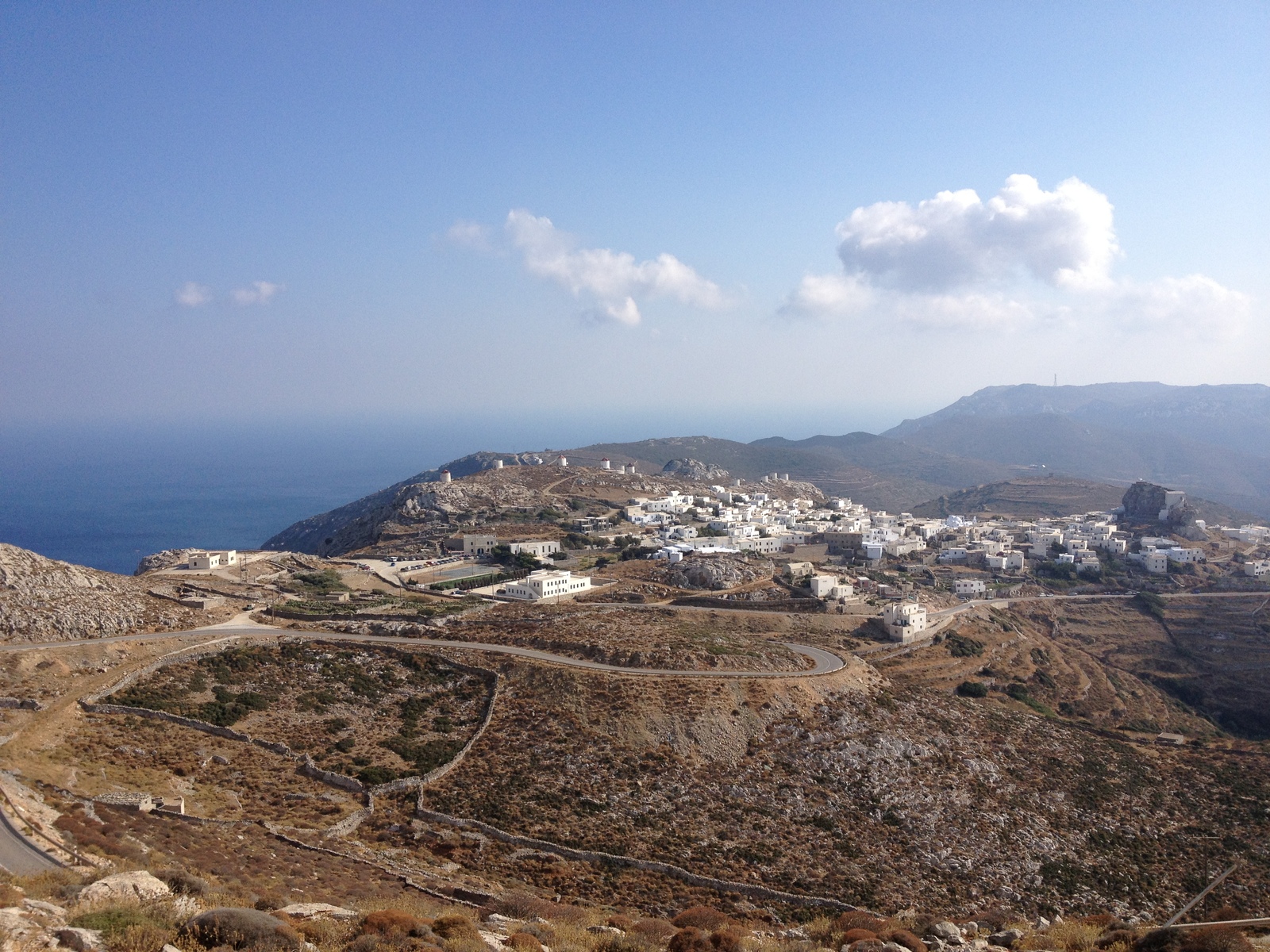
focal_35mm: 35
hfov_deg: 52.6
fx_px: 1284
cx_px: 635
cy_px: 476
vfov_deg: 40.7
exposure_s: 1/2404
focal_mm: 4.28
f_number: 2.4
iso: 50
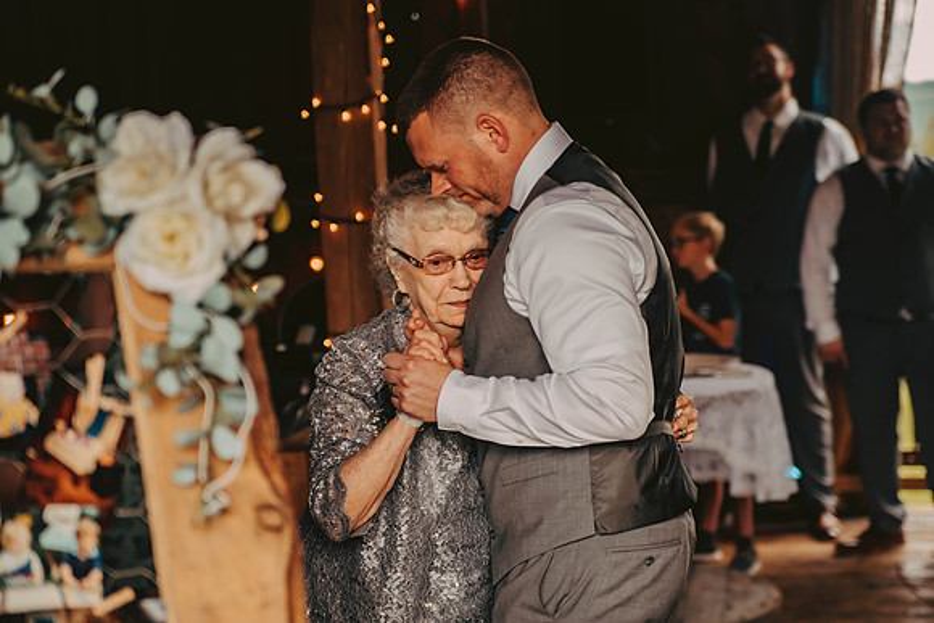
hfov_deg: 27.0
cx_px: 467
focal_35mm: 75
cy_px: 312
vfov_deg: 18.2
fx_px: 1946
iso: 800
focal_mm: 75
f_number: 2.8
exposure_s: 1/200
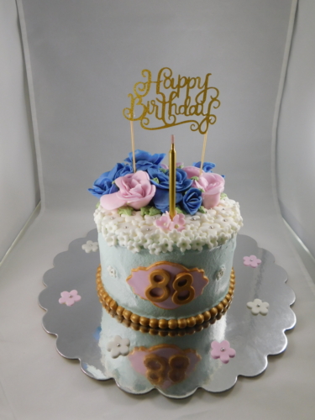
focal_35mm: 25
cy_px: 210
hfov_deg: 54.9
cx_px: 158
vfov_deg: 69.4
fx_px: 303
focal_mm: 4.5
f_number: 3.1
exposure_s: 1/125
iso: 125
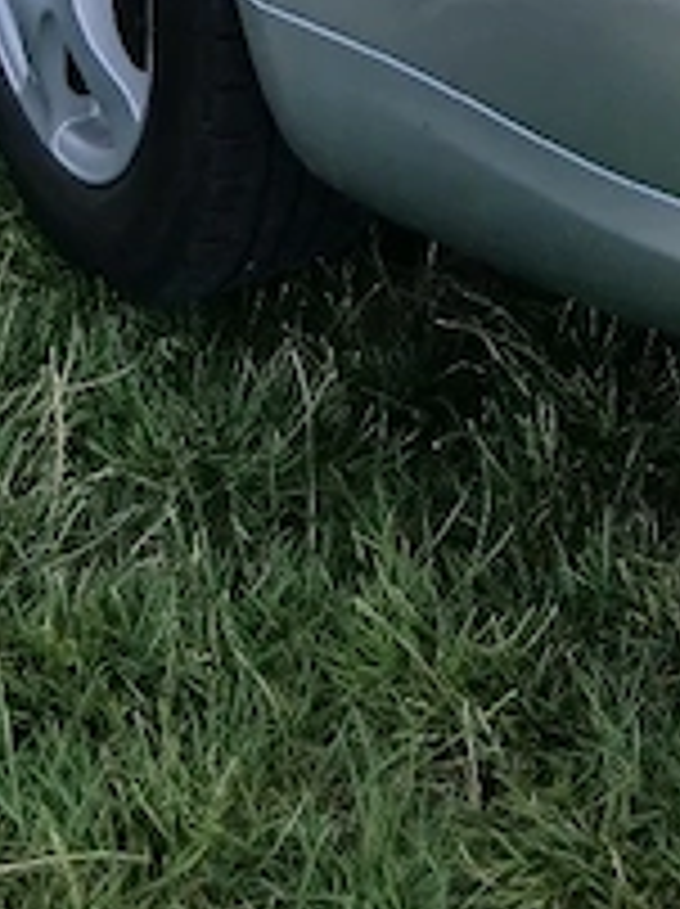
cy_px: -837
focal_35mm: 103
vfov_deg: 15.7
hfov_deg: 14.3
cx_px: 378
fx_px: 2704
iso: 20
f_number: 1.8
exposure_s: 1/213
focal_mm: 3.98
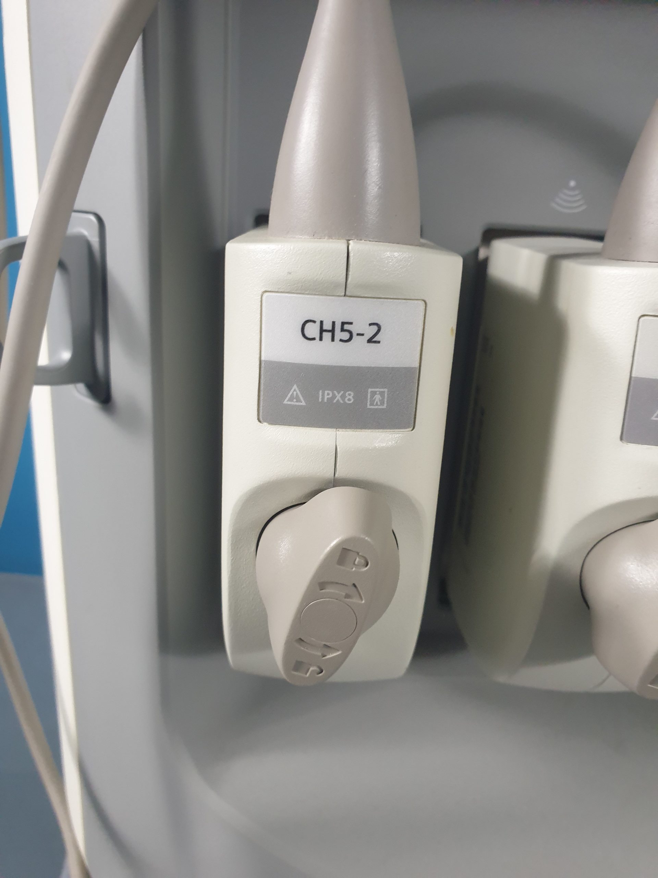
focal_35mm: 26
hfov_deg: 53.1
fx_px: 659
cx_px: 329
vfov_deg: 67.3
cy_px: 439
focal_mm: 4.3
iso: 250
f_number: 2.4
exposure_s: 1/33
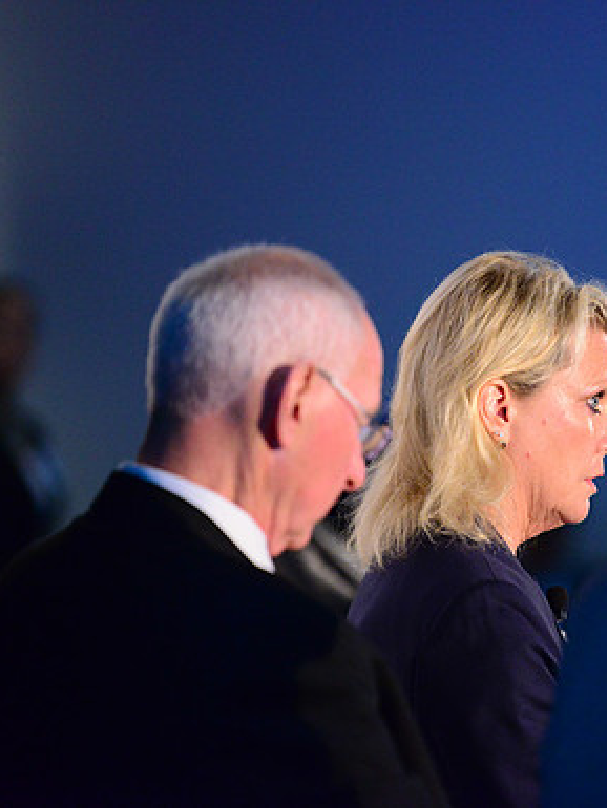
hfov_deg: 5.1
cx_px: 487
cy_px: 404
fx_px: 6777
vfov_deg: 6.8
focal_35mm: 290
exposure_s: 1/320
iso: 6400
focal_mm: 200
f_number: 2.8
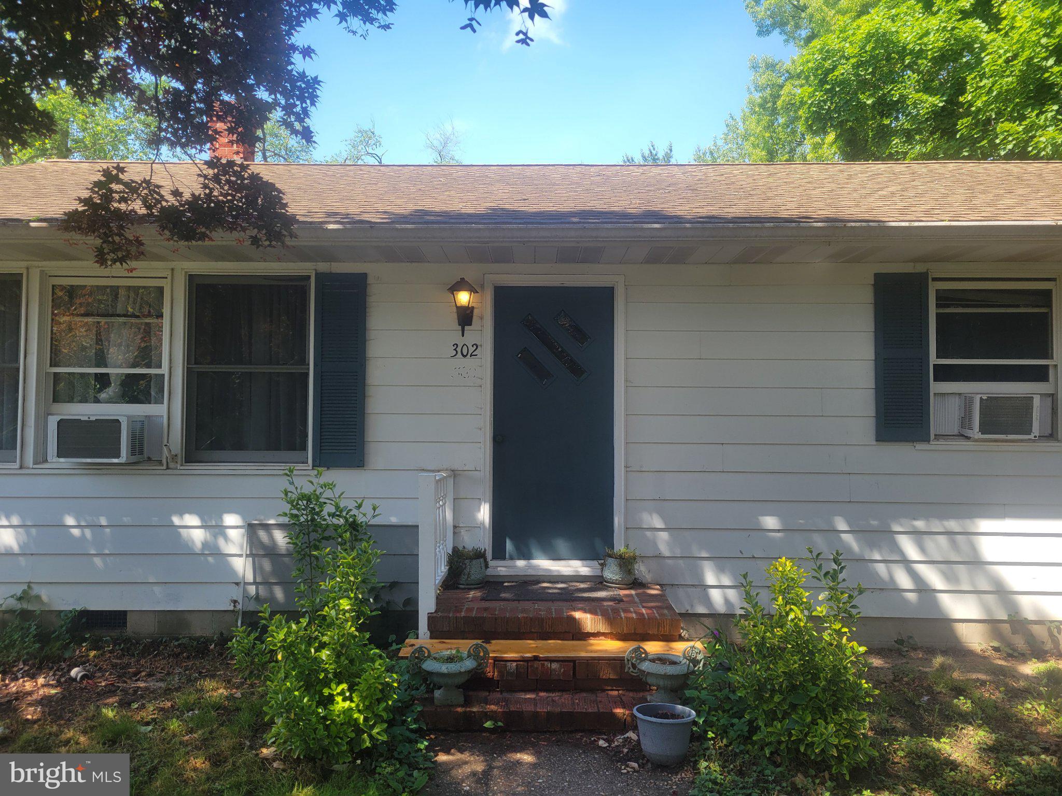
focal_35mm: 26
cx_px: 531
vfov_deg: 53.1
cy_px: 398
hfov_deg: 67.3
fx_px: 798
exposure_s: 1/565
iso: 40
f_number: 1.8
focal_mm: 5.4
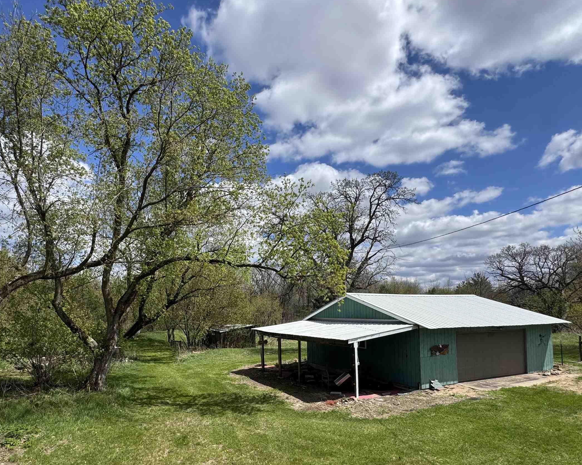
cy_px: 298
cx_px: 245
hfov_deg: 79.8
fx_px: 344
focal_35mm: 20
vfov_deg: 66.8
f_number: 2.2
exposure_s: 1/1976
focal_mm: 2.22
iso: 50
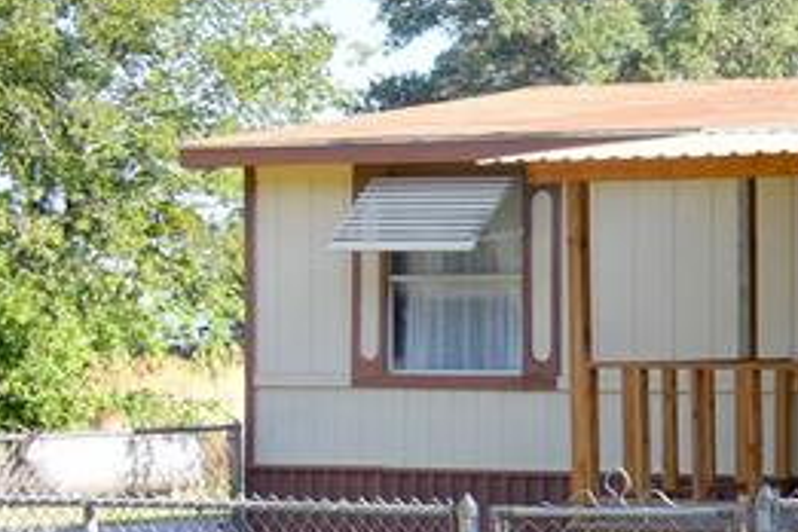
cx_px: 1507
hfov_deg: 15.9
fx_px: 2349
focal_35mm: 106
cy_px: 361
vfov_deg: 12.9
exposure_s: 1/250
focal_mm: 18
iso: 200
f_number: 6.3
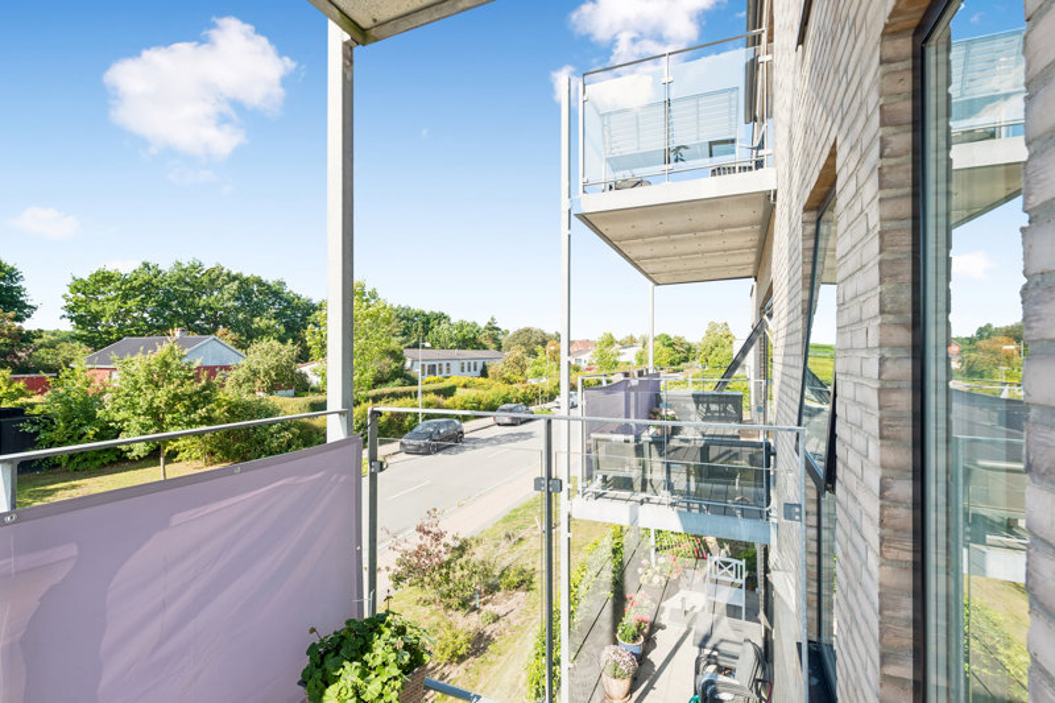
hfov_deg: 93.3
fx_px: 498
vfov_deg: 70.4
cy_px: 352
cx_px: 528
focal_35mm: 17
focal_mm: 17
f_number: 10
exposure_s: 1/125
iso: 200
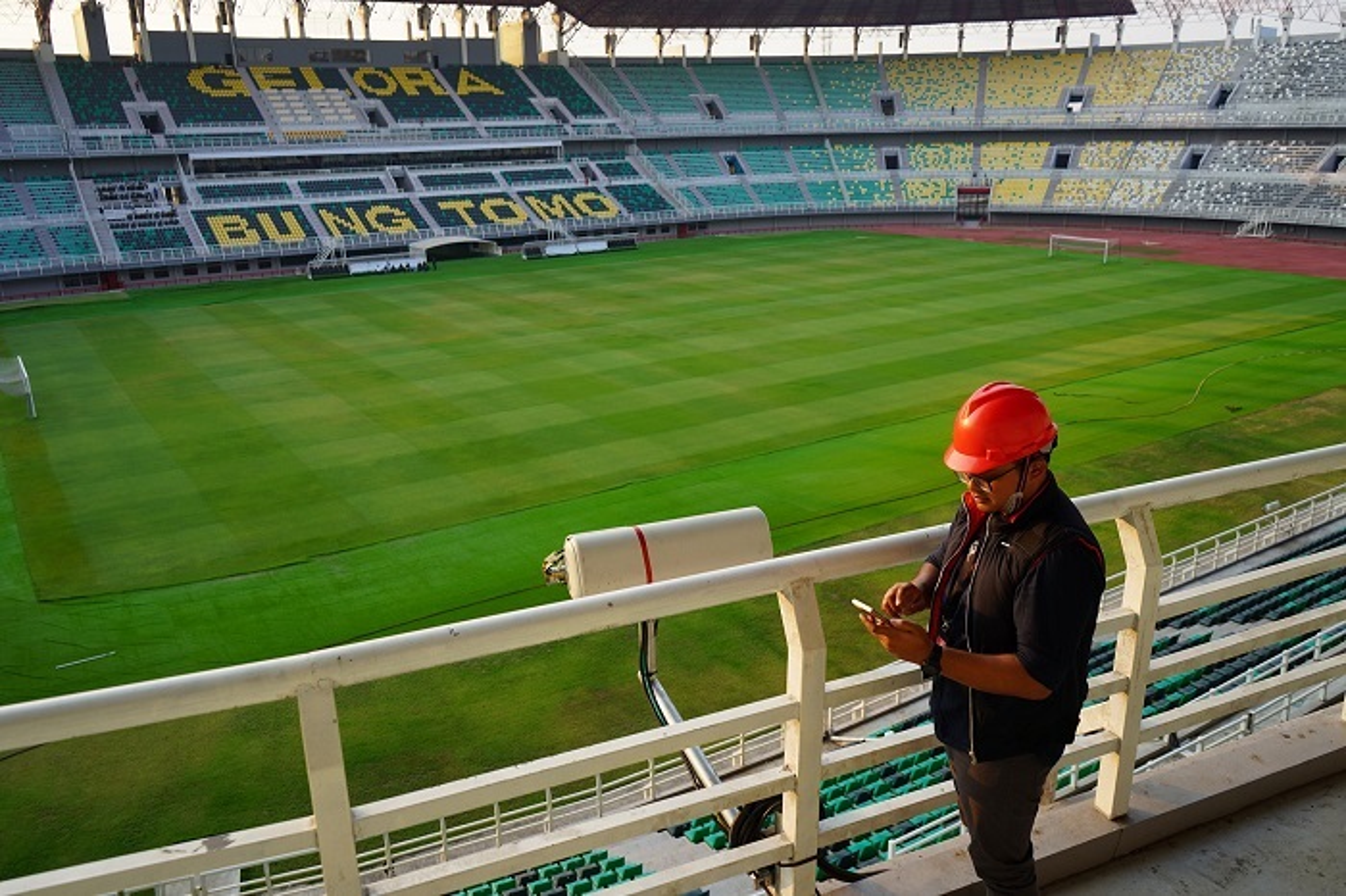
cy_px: 448
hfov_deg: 65.5
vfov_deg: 46.4
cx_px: 673
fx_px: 1046
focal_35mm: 28
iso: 100
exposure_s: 1/100
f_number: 5
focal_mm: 28
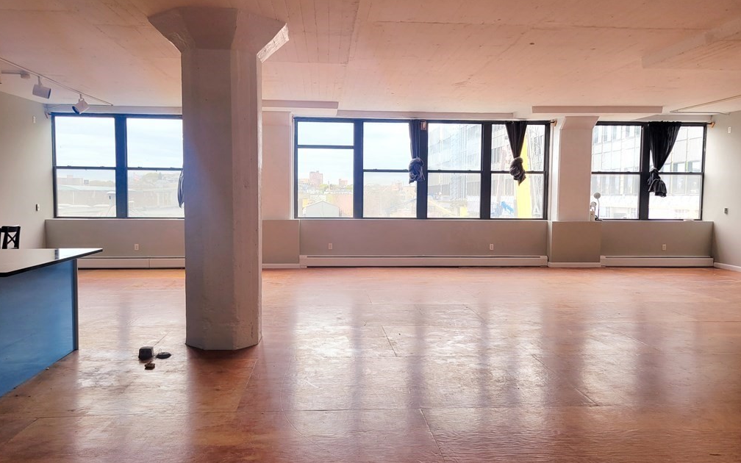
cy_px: 220
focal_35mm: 28
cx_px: 367
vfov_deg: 44.5
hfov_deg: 66.5
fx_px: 565
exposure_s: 1/227
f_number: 1.8
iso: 40
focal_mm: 5.4
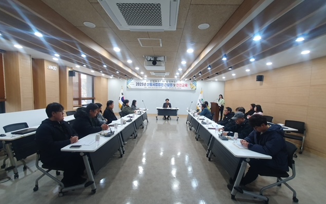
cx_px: 164
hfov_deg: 105.3
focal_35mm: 14
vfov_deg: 78.6
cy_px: 108
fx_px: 124
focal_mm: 1.8
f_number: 2.2
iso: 125
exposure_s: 1/60
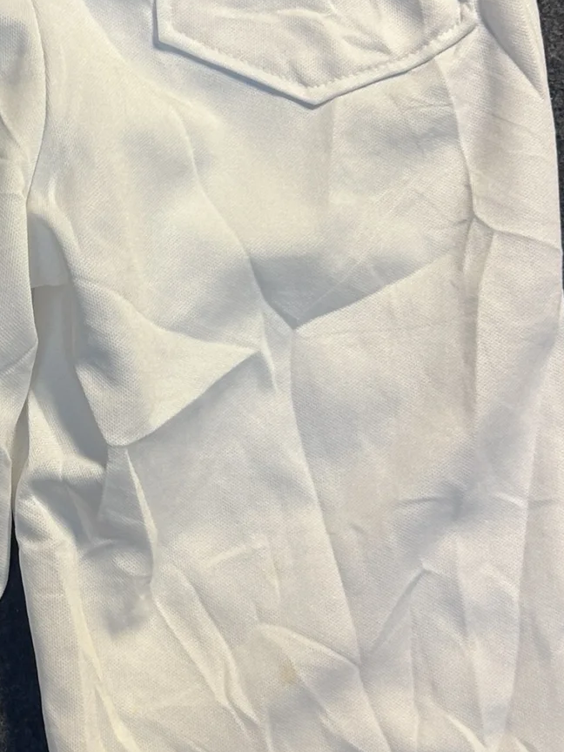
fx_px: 1673
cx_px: 28
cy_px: 388
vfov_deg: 25.3
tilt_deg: -54.4
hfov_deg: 18.7
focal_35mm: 77
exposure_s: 1/100
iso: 100
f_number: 1.5
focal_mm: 5.7
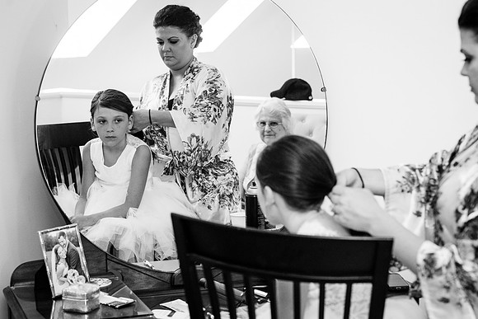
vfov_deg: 17.4
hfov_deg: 25.8
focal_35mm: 79
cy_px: 147
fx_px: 1043
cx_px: 257
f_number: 4.5
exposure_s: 1/250
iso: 800
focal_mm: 70
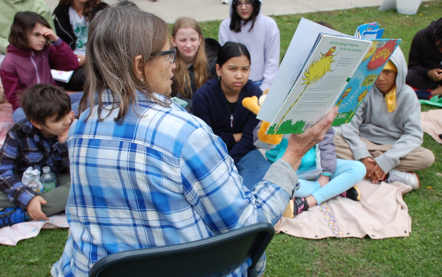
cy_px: 136
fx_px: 602
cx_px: 240
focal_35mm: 50
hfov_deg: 40.3
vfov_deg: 25.8
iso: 200
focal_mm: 30
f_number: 8
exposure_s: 1/250
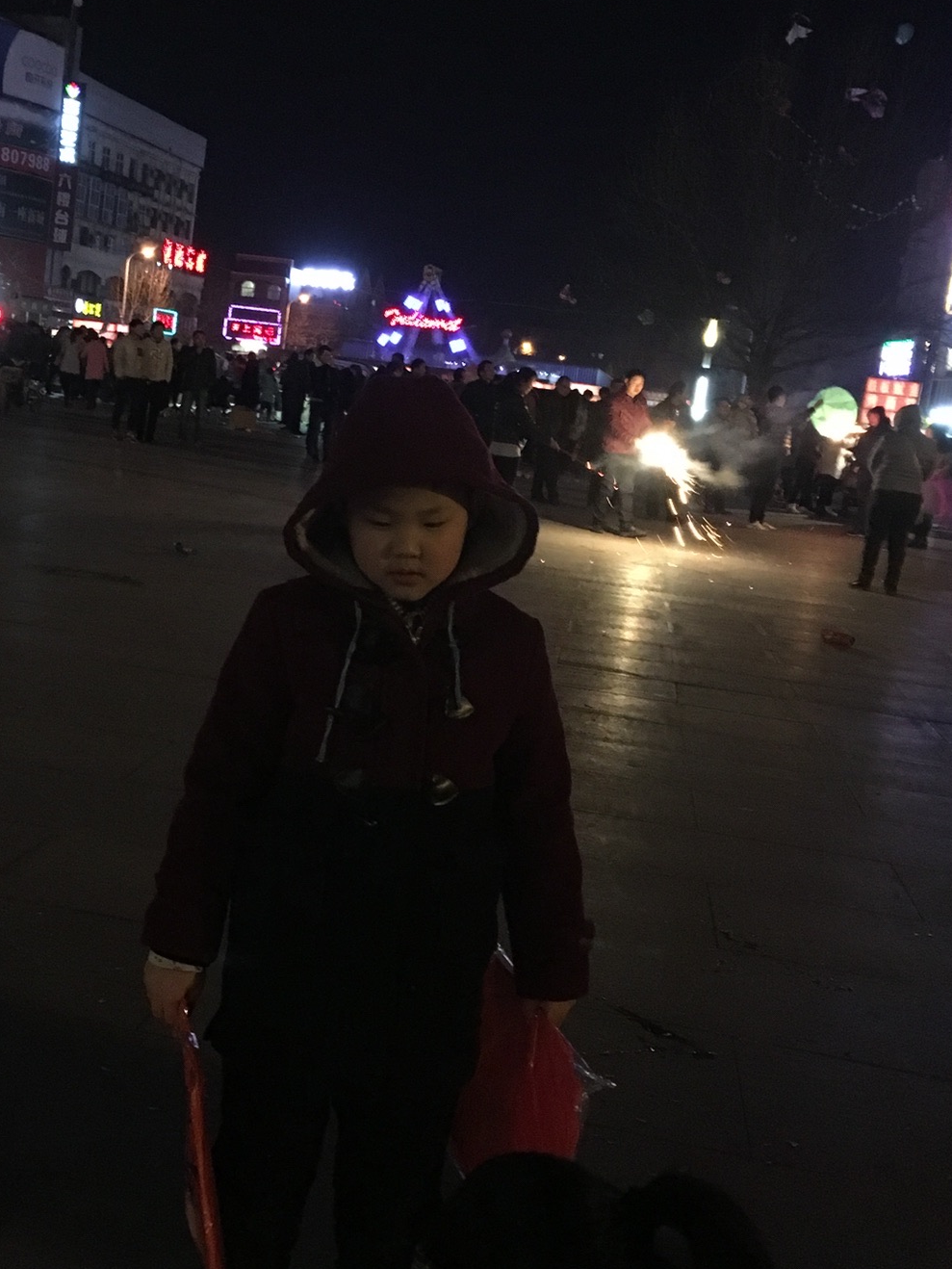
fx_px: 1613
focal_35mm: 44
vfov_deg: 42.9
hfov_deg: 32.5
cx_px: 285
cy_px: 625
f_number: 2.2
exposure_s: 1/17
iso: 640
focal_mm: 4.15
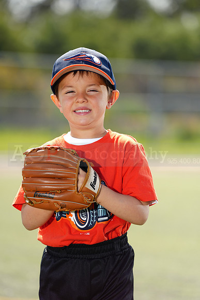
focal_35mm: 200
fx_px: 1666
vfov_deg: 10.3
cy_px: 150
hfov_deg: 6.9
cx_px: 100
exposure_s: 1/250
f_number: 4
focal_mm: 200
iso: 50
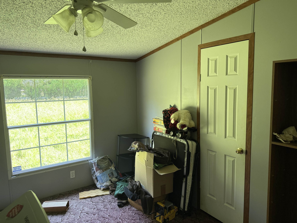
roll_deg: -0.5
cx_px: 148
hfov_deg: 71.6
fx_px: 206
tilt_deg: -5.4
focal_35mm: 24
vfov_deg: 56.8
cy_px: 112
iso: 200
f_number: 1.78
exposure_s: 1/121
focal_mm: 6.76
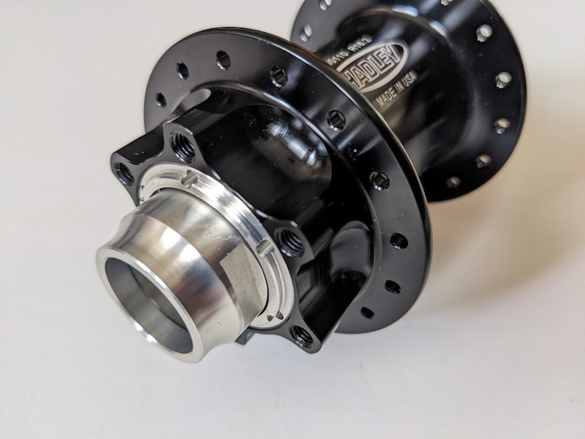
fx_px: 456
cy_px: 220
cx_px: 292
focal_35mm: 27
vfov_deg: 51.4
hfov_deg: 65.3
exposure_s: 1/23.8
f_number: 1.73
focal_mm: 4.38
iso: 109
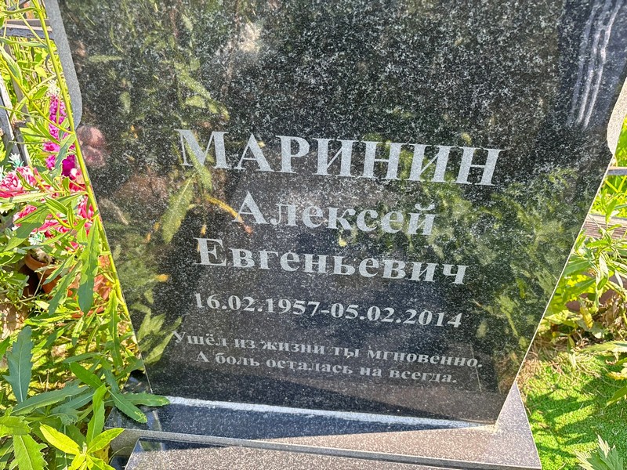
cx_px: 314
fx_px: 471
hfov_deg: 67.3
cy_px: 235
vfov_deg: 53.1
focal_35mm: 26
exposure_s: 1/171
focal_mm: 5.96
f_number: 1.6
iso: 50
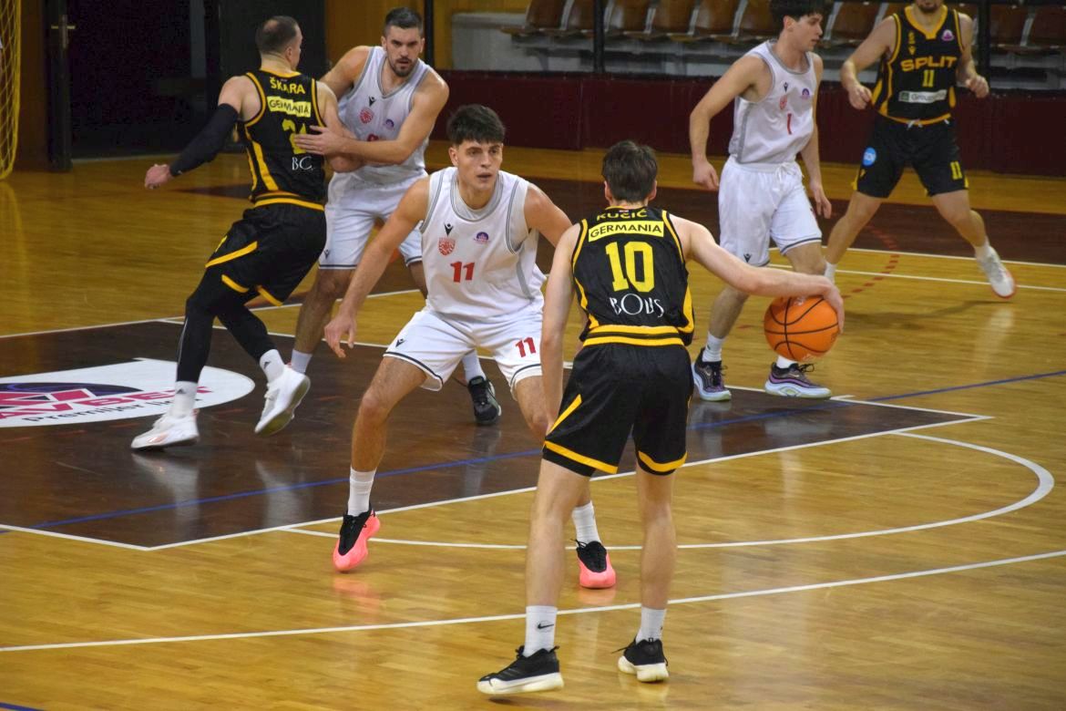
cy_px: 356
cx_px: 533
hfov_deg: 13.0
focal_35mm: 158
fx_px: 4663
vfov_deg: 8.7
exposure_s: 1/320
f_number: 5.6
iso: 3200
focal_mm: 105
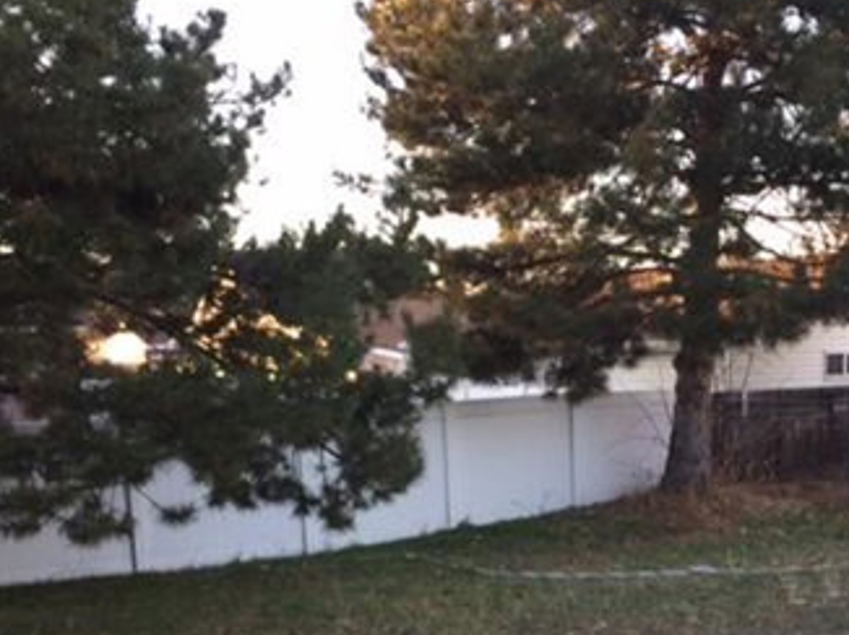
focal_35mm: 57
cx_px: 615
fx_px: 1397
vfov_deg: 24.8
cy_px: 586
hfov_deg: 33.3
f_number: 2.2
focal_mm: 4.15
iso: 50
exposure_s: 1/120
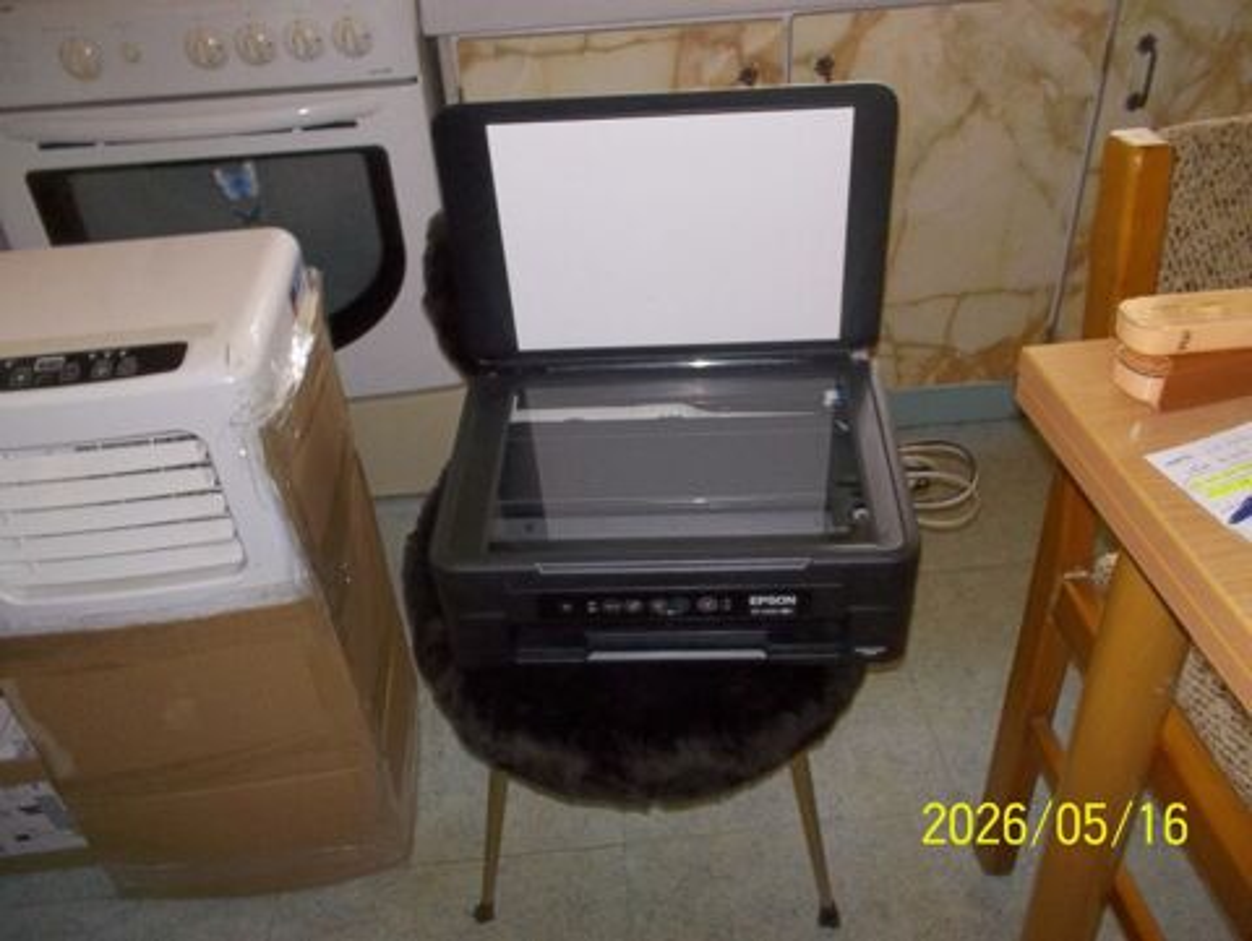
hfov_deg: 61.6
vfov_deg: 48.3
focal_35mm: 29
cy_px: 470
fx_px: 1050
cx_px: 626
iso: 160
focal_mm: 4.1
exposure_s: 1/30
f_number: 3.3
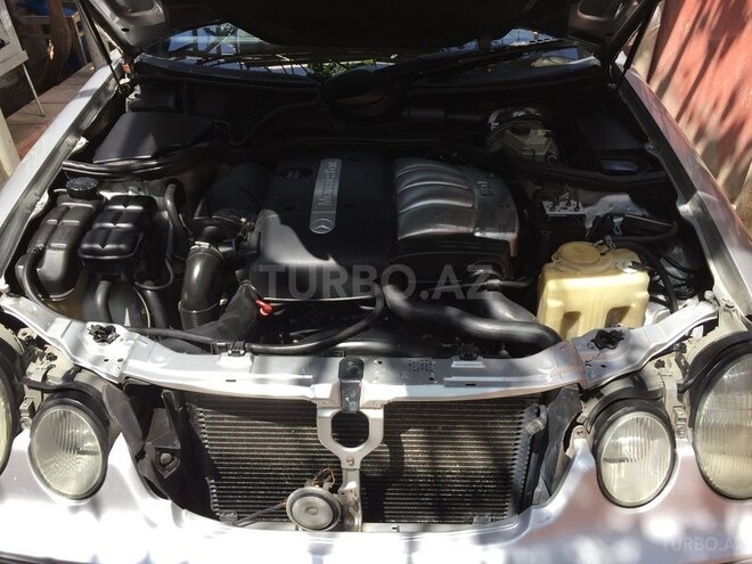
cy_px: 282
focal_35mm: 29
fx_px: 630
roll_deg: +1.0
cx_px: 376
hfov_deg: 61.7
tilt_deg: -35.6
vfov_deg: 48.2
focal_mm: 4.15
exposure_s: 1/638
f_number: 2.2
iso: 32
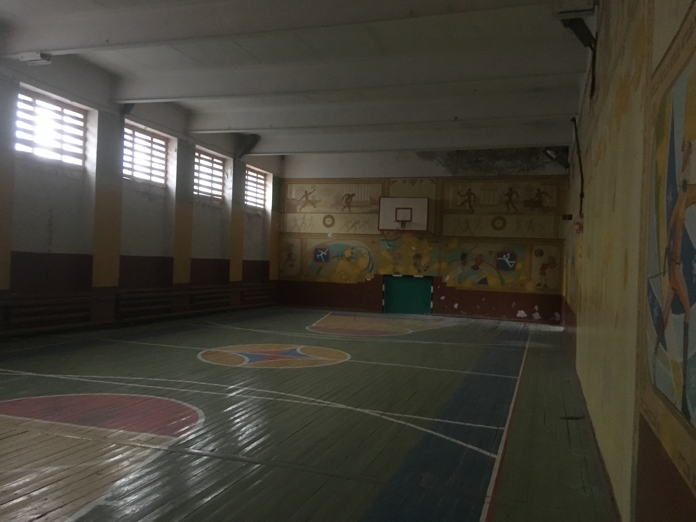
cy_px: 261
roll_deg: -1.6
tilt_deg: +0.3
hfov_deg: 61.7
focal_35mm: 29
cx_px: 348
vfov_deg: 48.2
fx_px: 583
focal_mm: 4.15
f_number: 2.2
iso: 640
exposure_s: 1/17
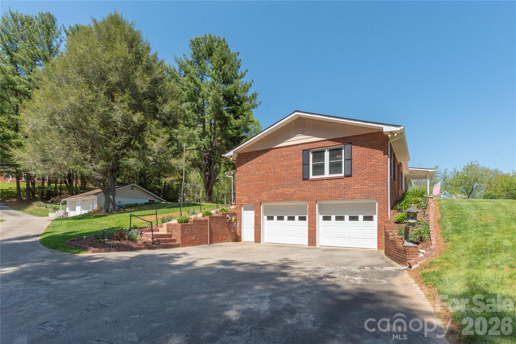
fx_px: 244
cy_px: 172
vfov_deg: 70.5
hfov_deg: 93.3
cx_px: 258
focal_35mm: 17
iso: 320
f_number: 7.1
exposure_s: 1/1000
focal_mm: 17
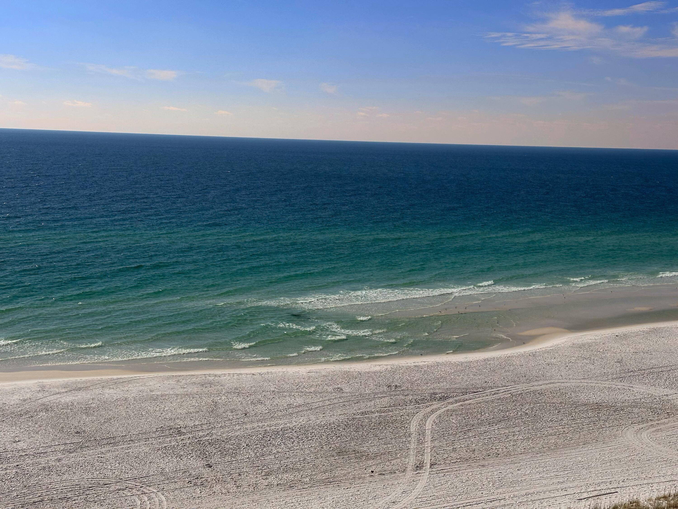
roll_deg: -1.3
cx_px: 339
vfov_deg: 30.3
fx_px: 940
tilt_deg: -6.9
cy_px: 254
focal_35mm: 48
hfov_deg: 39.7
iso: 64
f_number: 1.78
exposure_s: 1/12048
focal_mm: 6.86
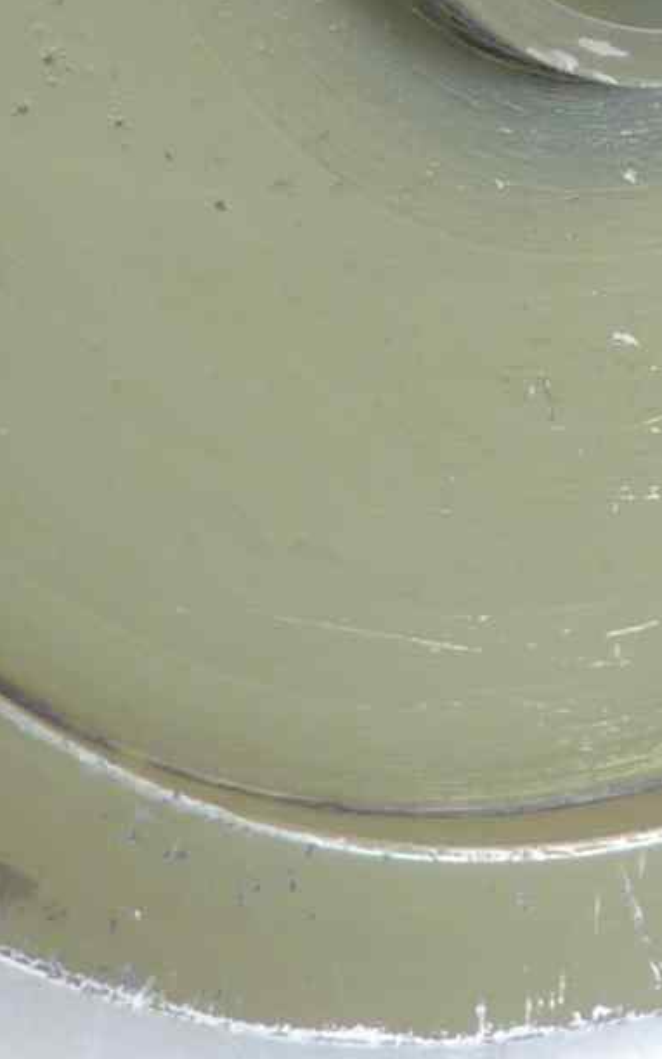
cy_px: -175
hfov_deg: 11.7
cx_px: 634
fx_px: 3203
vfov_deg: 17.9
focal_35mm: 111
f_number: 3.3
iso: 80
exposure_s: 1/10
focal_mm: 4.1
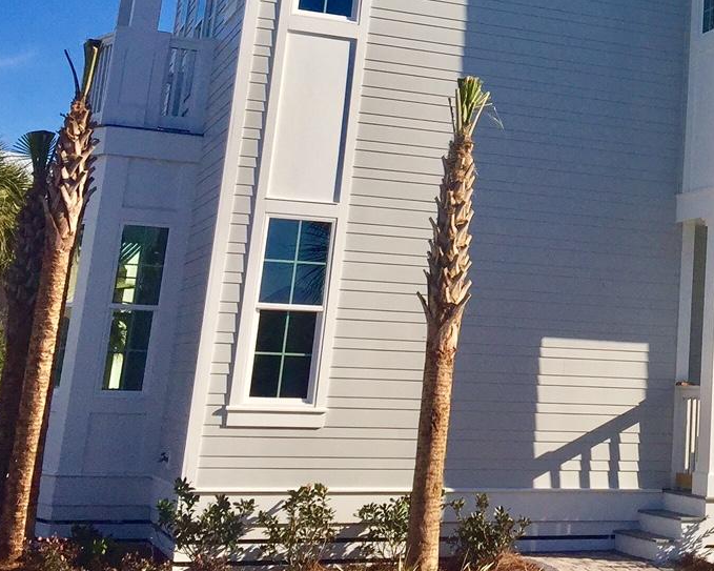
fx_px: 1437
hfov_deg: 26.3
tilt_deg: +14.5
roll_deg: -2.9
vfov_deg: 21.6
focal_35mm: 68
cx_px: 733
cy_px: -14
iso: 32
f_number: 2.2
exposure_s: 1/3300
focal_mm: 4.15
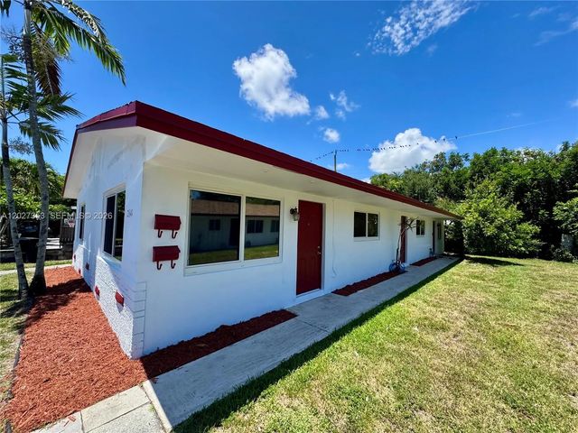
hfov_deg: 102.1
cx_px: 289
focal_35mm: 14
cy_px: 216
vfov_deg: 85.7
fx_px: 234
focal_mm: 2.22
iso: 50
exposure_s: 1/1020
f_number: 2.2
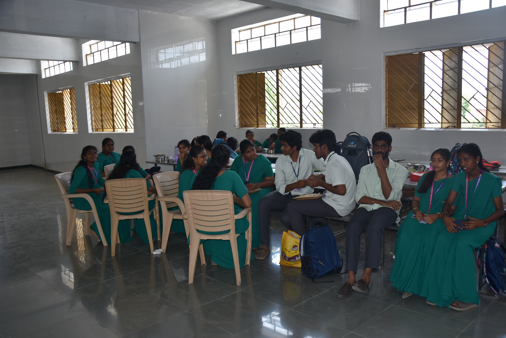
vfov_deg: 41.7
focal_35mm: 32
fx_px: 443
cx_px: 253
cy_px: 169
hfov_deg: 59.5
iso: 200
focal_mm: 21
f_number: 3.8
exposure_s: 1/125
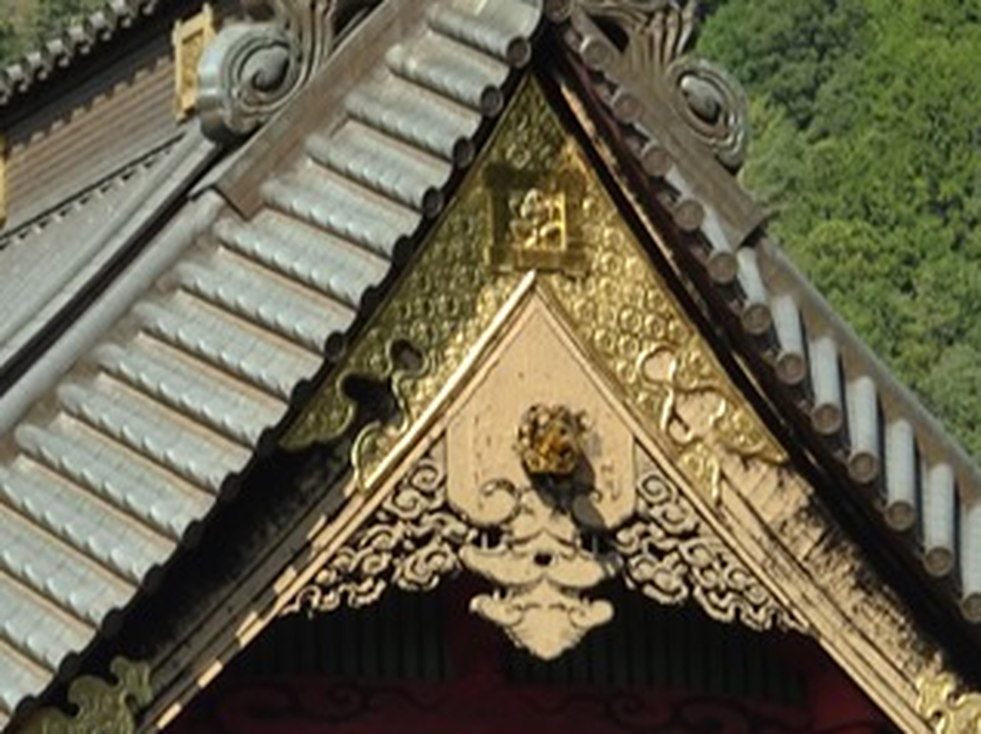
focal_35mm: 271
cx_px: 515
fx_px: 7674
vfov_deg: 5.5
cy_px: 689
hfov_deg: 7.3
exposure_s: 1/250
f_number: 5.6
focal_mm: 20.96
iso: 80
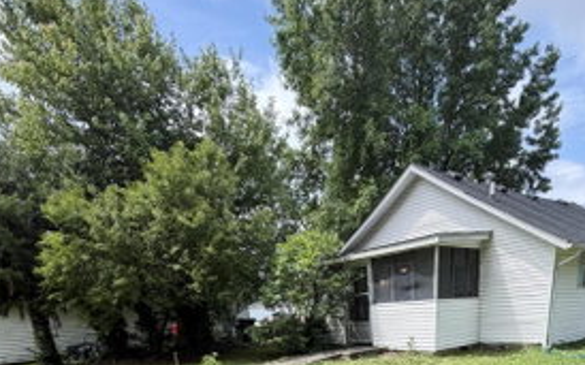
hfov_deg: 70.2
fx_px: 414
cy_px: 453
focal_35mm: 26
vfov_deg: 35.6
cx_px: 329
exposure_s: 1/502
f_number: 2.2
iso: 50
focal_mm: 2.22
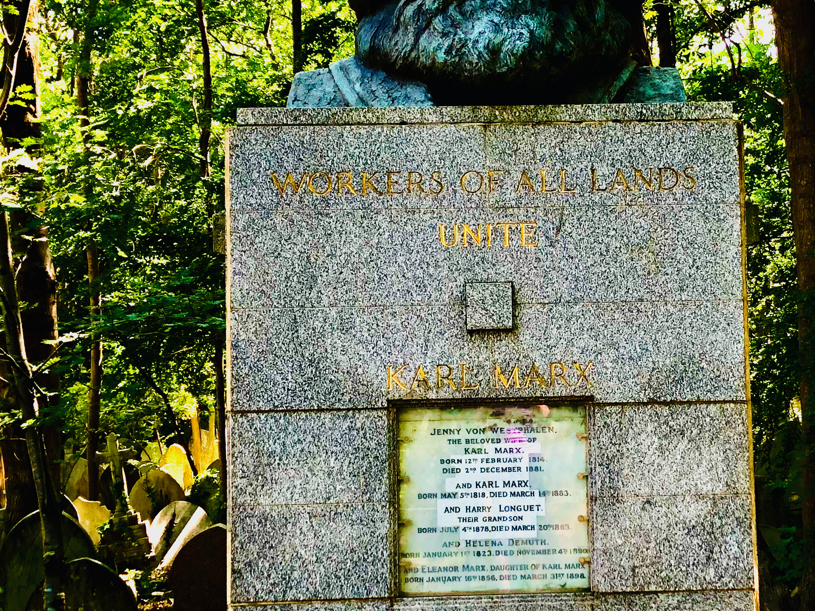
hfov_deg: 36.5
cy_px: 341
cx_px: 538
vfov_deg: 28.0
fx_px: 1224
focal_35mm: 52
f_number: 1.8
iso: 50
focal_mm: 4
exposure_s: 1/120
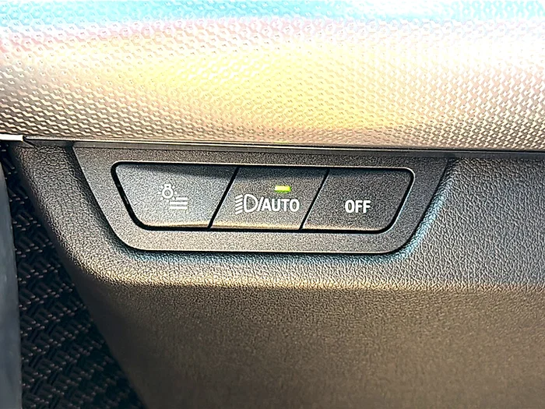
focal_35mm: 46
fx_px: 724
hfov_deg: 41.2
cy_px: 204
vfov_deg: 31.5
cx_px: 272
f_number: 1.78
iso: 80
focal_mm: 6.86
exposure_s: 1/73
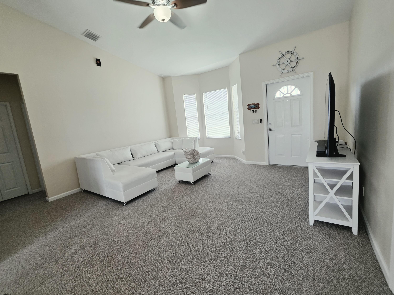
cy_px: 148
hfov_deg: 106.2
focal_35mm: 13
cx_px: 197
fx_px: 148
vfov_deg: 89.9
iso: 125
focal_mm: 2.2
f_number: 1.9
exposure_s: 1/120
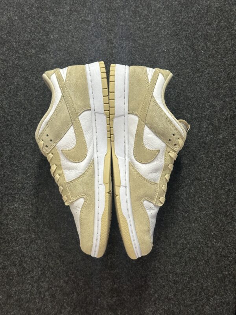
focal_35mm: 48
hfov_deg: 30.3
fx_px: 436
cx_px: 118
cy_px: 158
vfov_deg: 39.6
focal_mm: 6.86
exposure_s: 1/50
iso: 200
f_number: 1.78
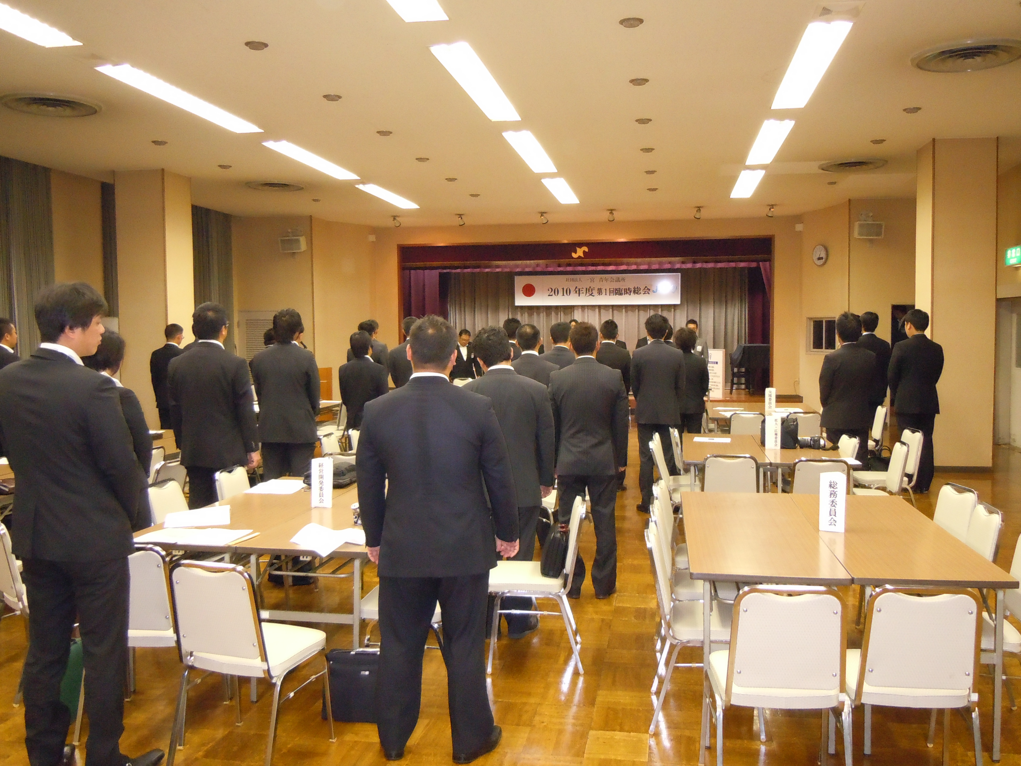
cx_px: 510
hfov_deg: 60.0
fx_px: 885
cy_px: 383
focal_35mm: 30
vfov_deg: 46.8
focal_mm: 5.4
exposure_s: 1/30
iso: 800
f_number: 3.5
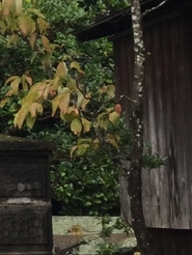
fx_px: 1115
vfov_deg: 13.0
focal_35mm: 151
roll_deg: +0.4
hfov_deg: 9.1
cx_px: -214
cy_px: 85
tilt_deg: +7.2
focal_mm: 3.3
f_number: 2.4
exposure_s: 1/120
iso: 25
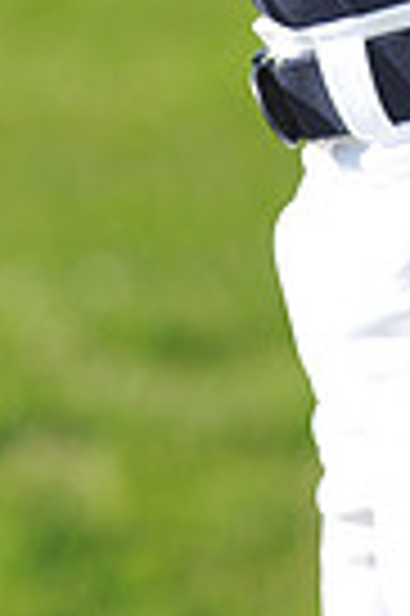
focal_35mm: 551
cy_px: -414
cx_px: 297
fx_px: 9436
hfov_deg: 2.5
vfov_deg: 3.7
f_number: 4
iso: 200
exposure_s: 1/1600
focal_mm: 130
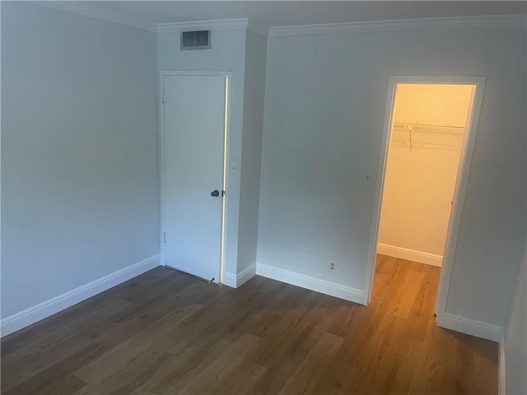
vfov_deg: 53.1
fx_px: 396
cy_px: 198
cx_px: 264
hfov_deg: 67.3
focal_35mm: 26
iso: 250
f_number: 1.6
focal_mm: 5.1
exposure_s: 1/60
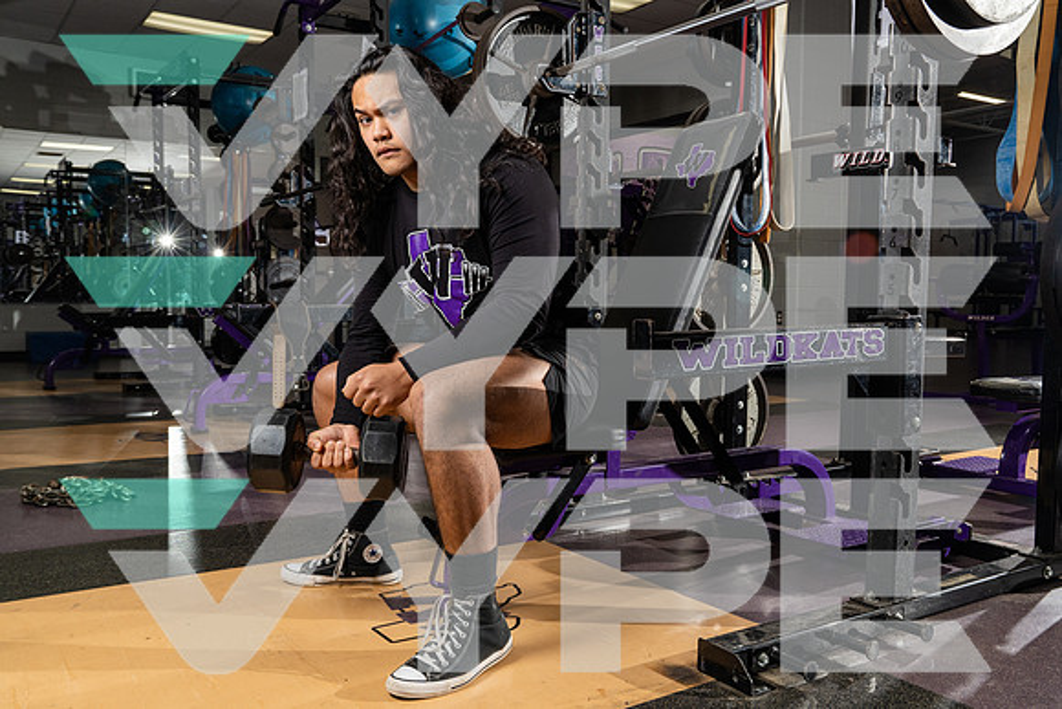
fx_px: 915
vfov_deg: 42.3
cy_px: 354
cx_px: 531
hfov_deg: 60.3
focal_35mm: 31
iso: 640
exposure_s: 1/250
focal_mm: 31
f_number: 8
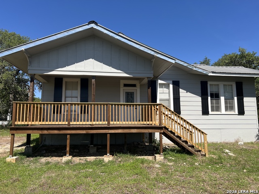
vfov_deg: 53.1
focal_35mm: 26
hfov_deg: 67.3
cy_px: 97
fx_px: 195
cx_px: 130
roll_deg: +0.0
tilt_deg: +7.9
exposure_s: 1/3356
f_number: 1.5
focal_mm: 5.7
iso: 50
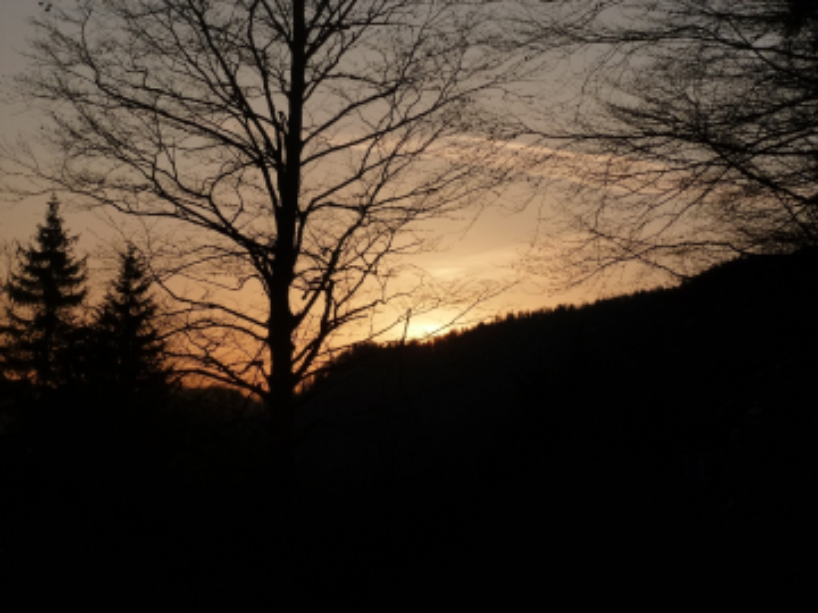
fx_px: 1678
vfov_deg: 20.7
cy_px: 306
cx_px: 409
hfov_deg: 27.4
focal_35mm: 71
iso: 160
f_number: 5.6
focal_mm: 12.7
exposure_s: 1/1000
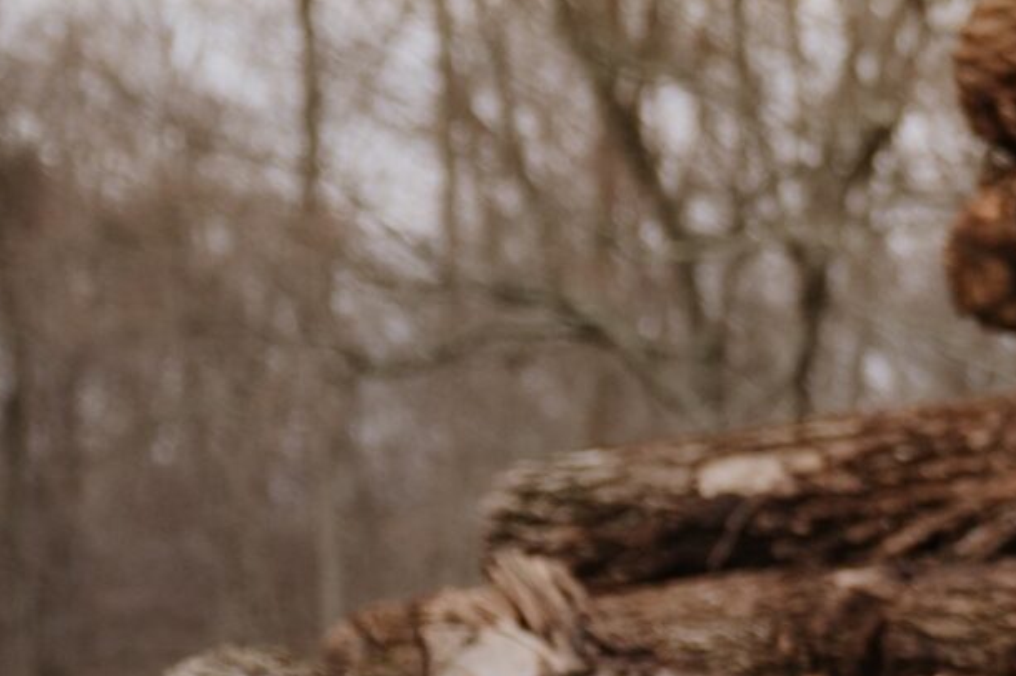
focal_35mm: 189
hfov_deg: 10.0
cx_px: 2117
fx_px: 5331
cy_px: 860
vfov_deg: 7.2
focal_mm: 45
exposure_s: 1/1600
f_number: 2.8
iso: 200
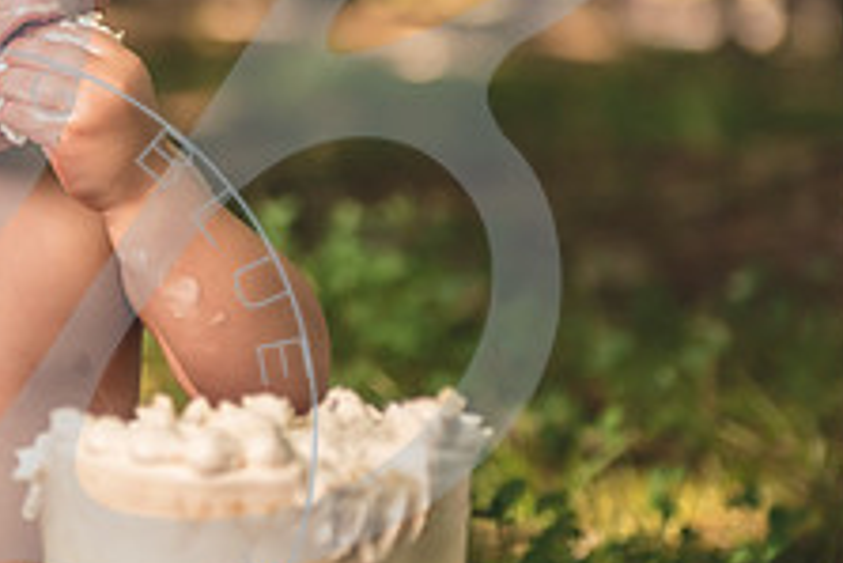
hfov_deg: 11.2
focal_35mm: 182
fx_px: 4264
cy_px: 111
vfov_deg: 7.5
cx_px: 117
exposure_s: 1/400
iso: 200
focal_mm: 70
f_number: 2.8
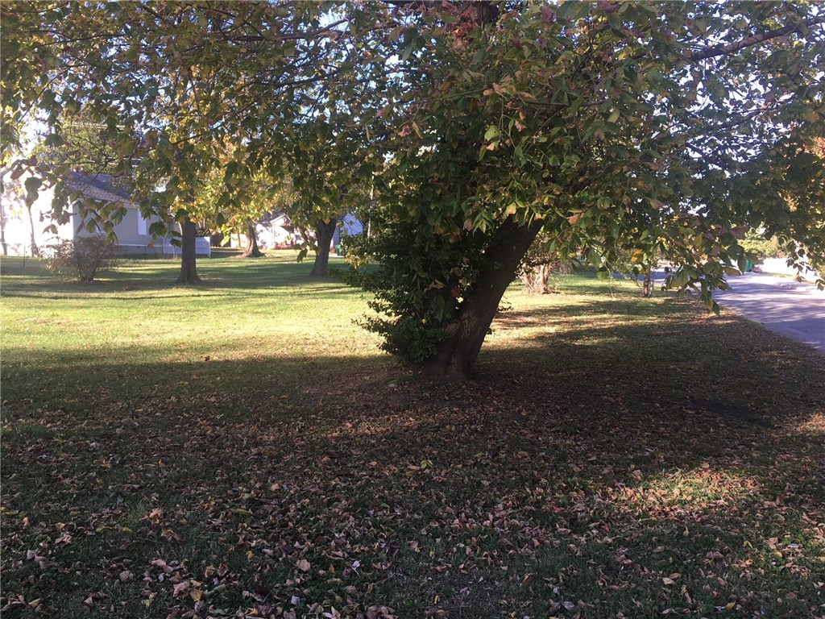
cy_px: 310
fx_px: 691
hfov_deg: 61.7
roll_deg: -1.8
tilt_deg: -4.5
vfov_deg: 48.2
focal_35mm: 29
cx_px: 412
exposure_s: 1/151
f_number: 2.2
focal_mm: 4.15
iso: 25
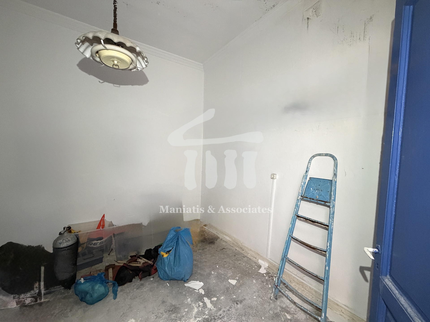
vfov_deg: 85.7
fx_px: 174
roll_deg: -2.1
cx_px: 215
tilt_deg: -2.5
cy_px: 161
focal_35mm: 14
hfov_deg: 102.1
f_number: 2.2
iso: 500
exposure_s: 1/60
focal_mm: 2.22
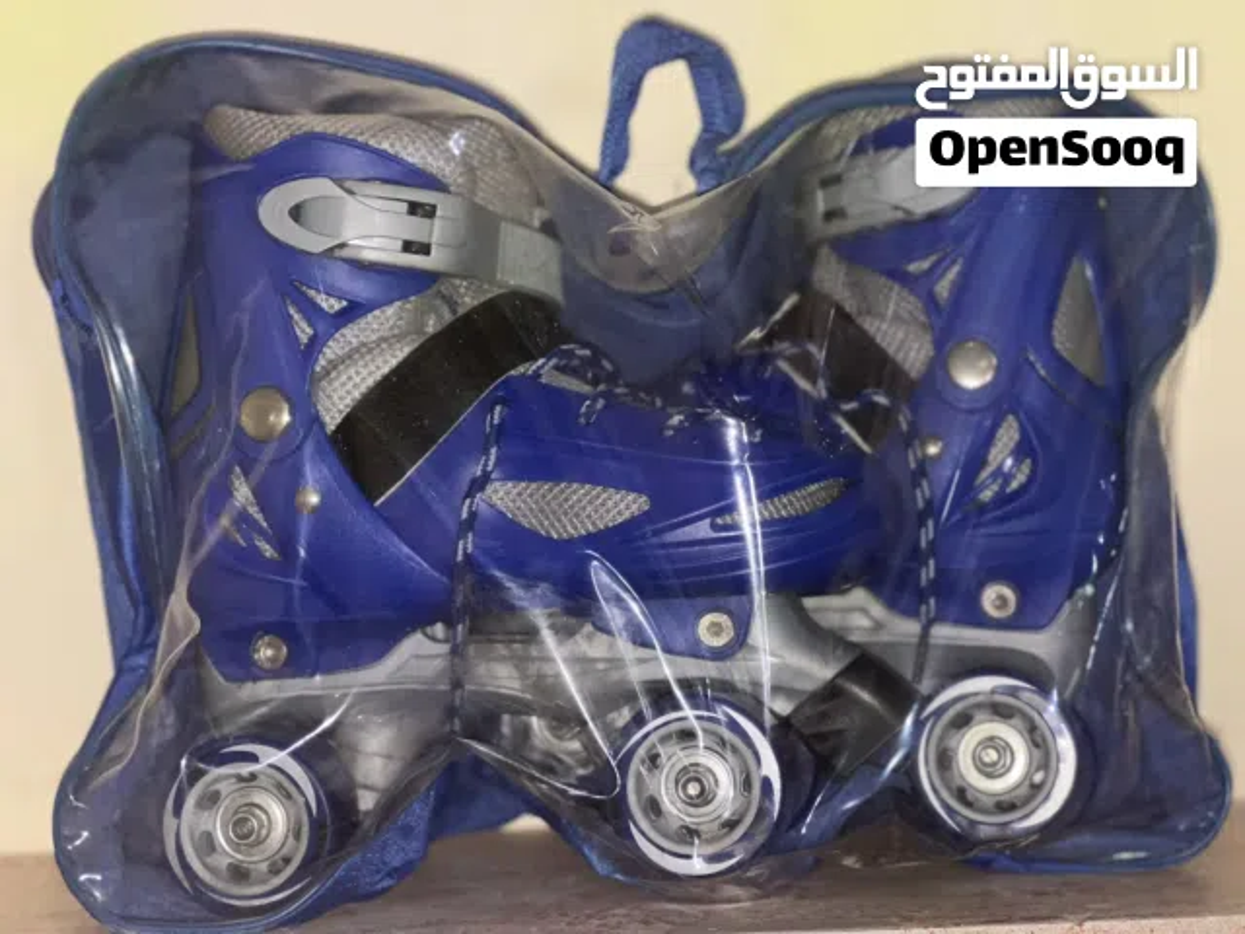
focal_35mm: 77
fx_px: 2769
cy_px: 467
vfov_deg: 19.1
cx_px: 622
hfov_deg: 25.3
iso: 100
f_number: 2.8
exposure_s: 1/34
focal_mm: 9
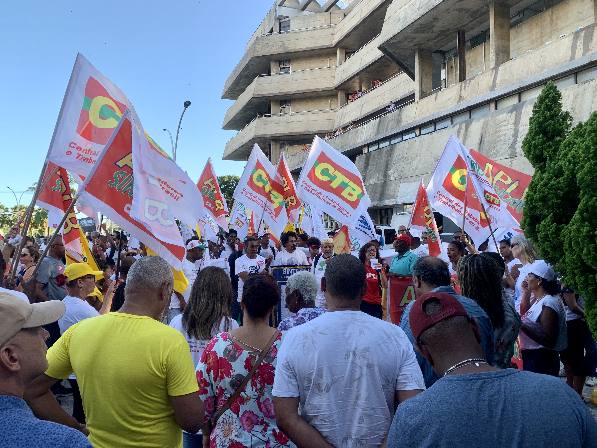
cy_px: 224
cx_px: 298
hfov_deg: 67.3
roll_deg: +0.3
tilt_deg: -0.5
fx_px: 448
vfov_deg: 53.1
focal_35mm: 26
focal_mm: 4.25
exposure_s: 1/268
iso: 25
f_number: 1.8
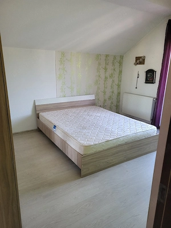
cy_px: 114
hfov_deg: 53.1
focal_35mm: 26
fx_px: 171
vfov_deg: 67.3
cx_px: 86
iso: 400
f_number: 1.8
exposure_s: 1/50.3
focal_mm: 5.4
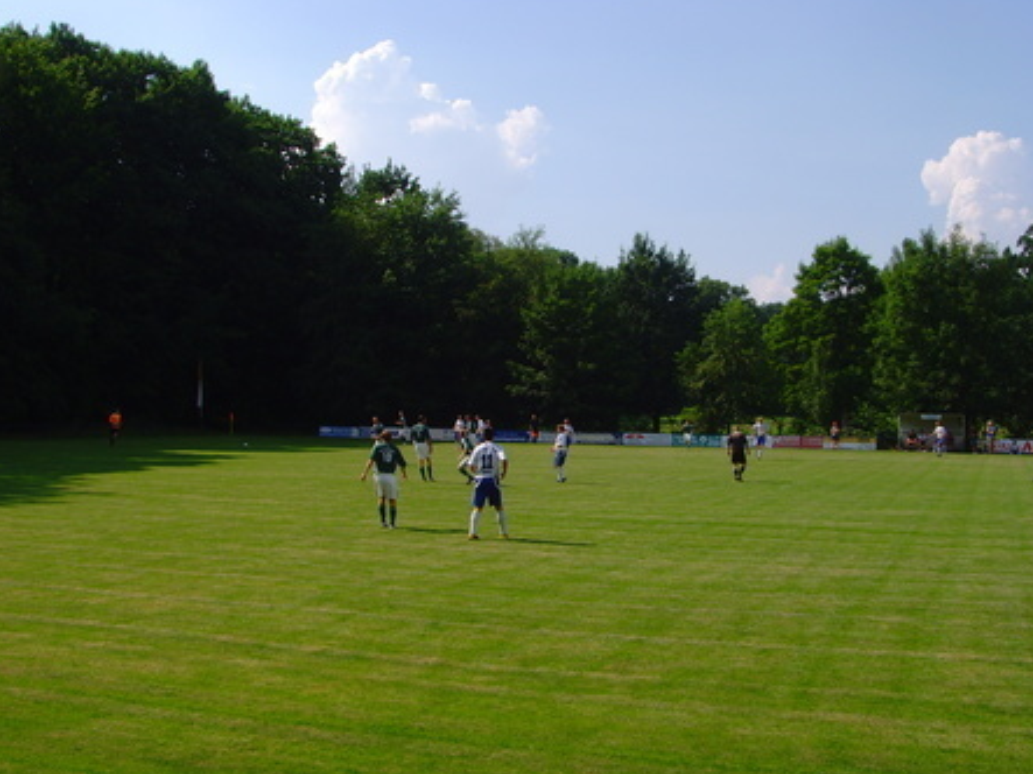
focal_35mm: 44
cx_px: 522
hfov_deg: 43.0
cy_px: 425
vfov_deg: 32.8
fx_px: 1313
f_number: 6.3
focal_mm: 6.6
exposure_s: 1/350
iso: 80
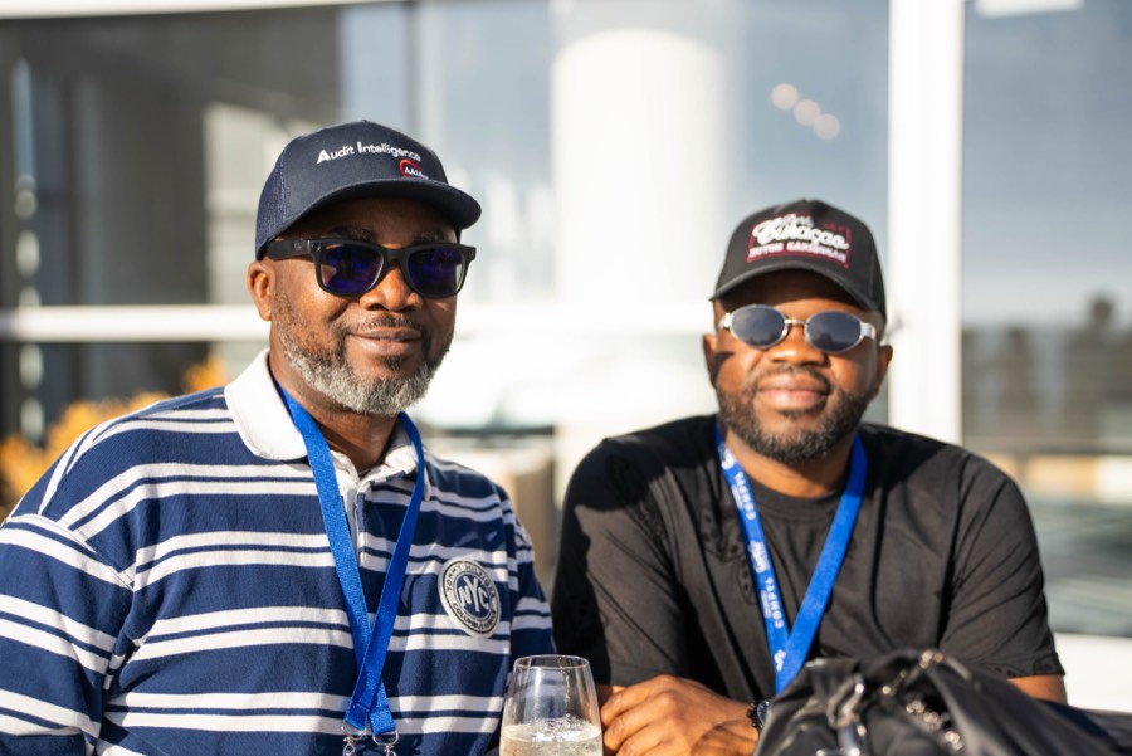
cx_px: 566
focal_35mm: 57
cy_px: 378
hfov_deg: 35.0
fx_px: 1793
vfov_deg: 23.8
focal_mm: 57
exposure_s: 1/1600
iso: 100
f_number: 2.2
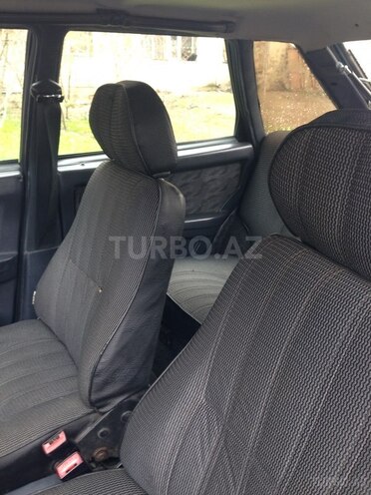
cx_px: 186
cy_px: 248
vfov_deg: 55.4
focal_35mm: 33
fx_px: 472
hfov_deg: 42.9
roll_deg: -3.0
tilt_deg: -19.2
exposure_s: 1/24
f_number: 2.4
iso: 50
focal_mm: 4.12
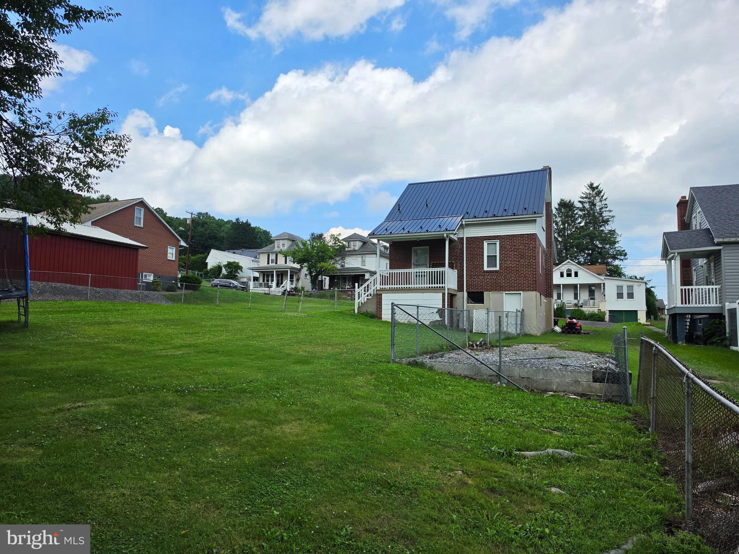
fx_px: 491
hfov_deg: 73.9
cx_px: 370
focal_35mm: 23
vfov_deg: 58.9
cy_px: 277
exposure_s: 1/7329
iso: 64
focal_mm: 6.5
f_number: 1.4
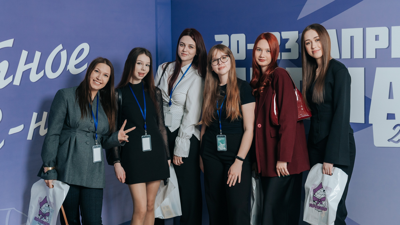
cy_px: 91
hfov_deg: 40.2
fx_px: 546
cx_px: 203
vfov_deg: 23.3
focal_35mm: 51
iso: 800
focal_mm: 46
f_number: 2.8
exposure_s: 1/160
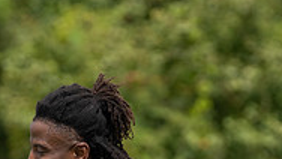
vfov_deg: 1.9
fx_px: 4736
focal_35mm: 633
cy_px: 286
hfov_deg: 3.4
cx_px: 126
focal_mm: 171
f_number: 3.5
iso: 100
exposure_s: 1/1250
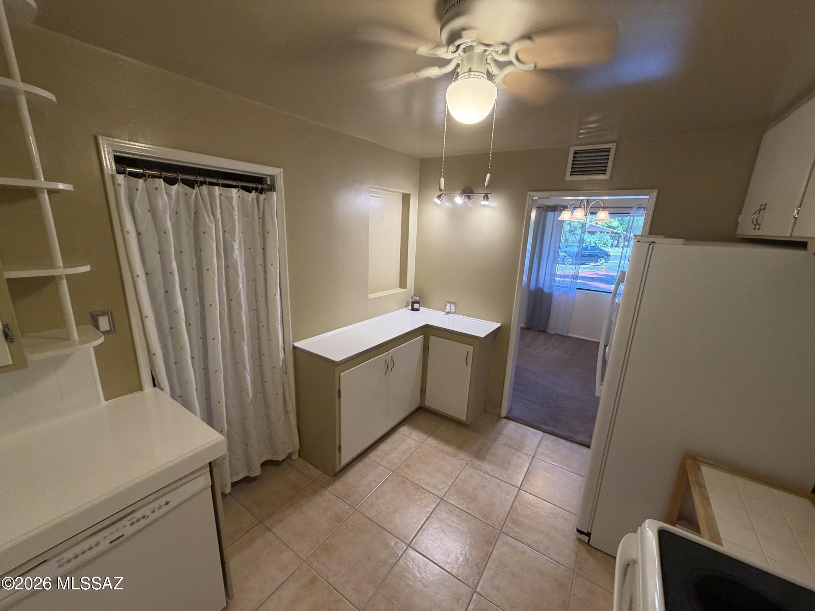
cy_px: 306
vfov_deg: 85.7
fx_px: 330
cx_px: 408
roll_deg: -1.5
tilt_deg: -15.0
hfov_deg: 102.1
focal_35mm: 14
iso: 200
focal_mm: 2.22
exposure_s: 1/60
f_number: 2.2
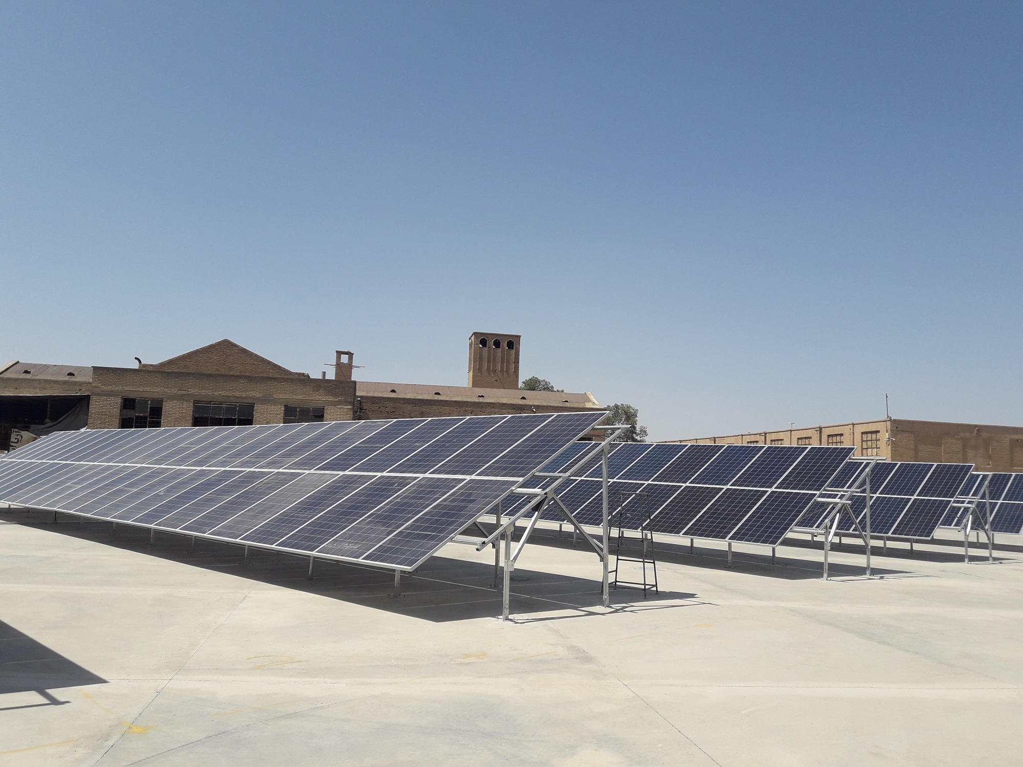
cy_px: 384
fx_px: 827
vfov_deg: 49.7
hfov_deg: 63.4
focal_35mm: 28
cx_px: 512
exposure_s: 1/2469
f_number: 1.9
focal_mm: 3.7
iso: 40
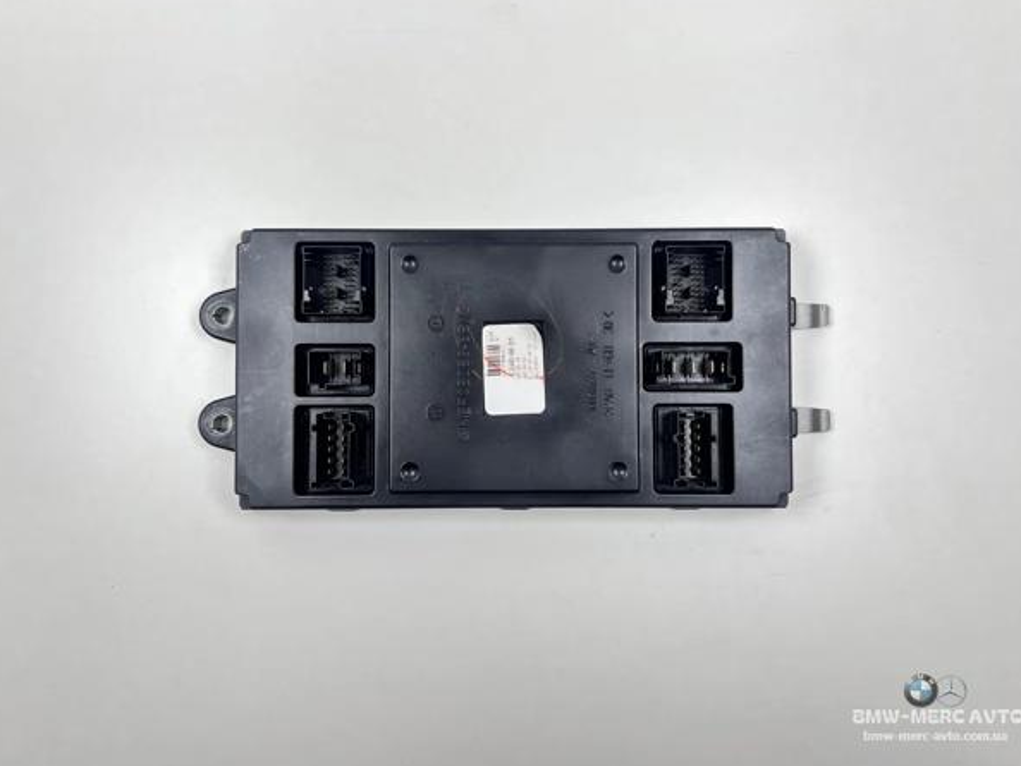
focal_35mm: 28
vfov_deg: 49.8
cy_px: 366
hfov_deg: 63.4
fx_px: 826
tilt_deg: -88.3
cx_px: 510
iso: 40
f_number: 1.5
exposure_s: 1/100
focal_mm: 5.7
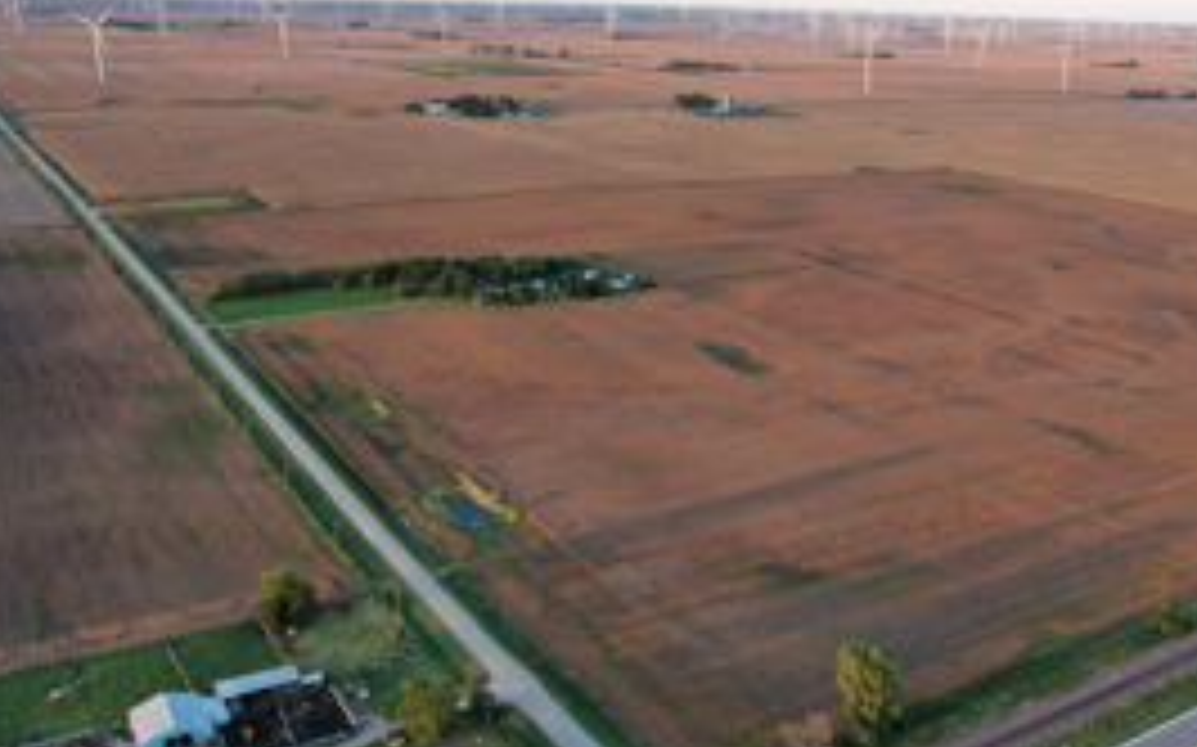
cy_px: 446
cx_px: 914
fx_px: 1239
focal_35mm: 38
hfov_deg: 49.3
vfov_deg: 33.5
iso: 110
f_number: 2.8
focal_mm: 8.38
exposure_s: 1/240
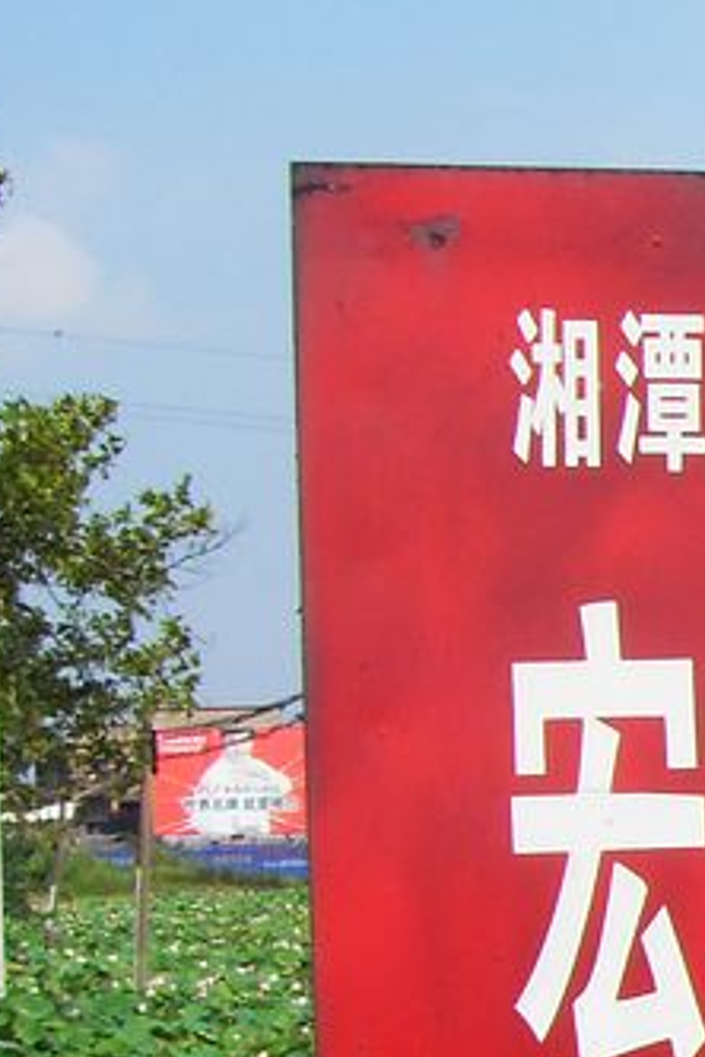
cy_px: 1222
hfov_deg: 8.7
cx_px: 1553
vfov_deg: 13.7
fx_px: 4288
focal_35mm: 146
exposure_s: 1/250
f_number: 6.2
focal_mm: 6.6
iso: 80
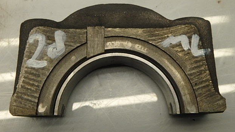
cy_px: 64
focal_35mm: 44
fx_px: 274
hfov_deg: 46.4
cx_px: 121
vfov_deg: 27.1
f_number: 5.1
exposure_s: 1/60
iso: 200
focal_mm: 6.9
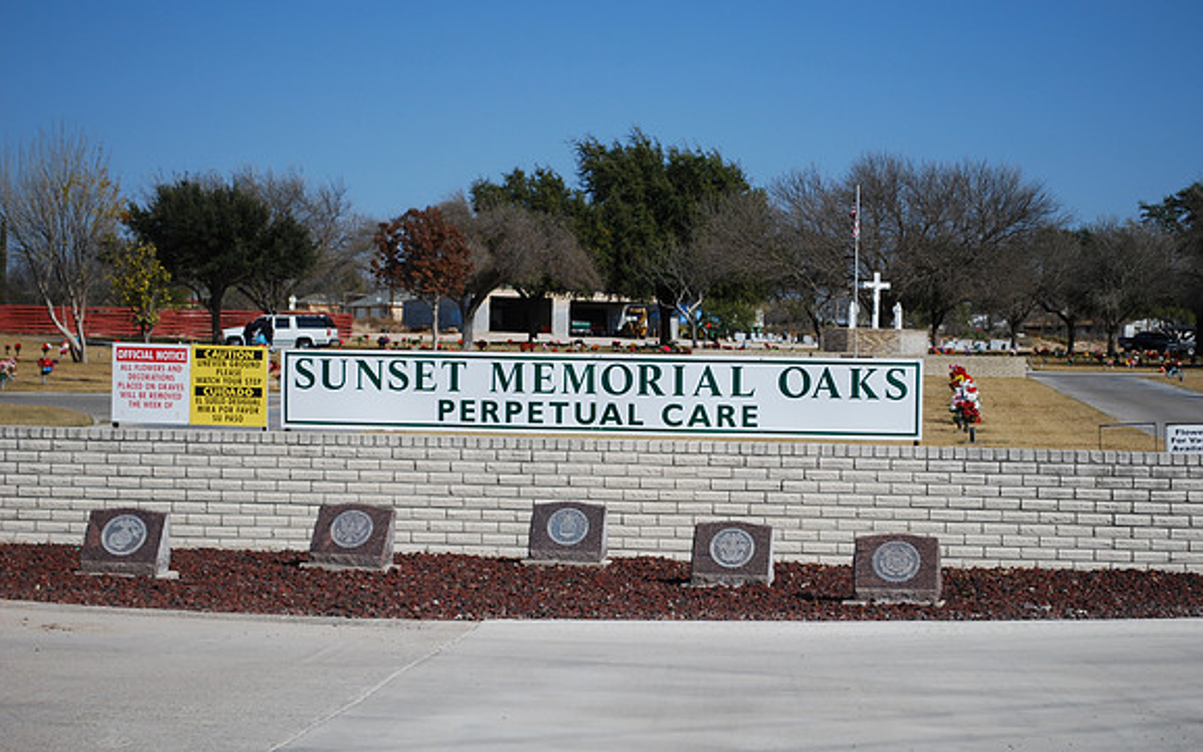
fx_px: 2770
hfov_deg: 24.5
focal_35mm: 85
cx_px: 602
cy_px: 392
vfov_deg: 15.4
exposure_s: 1/160
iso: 100
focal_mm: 55
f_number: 6.3
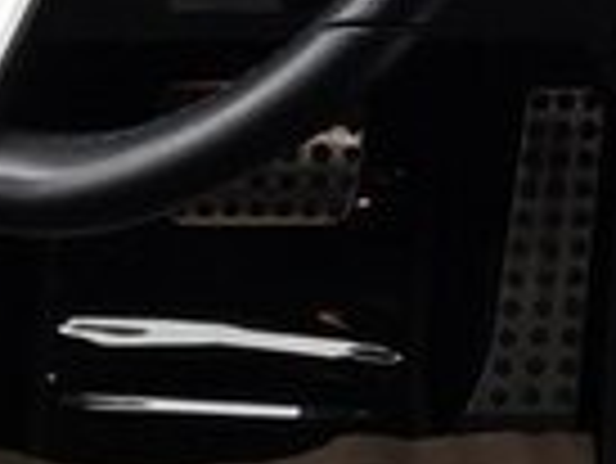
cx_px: 908
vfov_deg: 10.3
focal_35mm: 140
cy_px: -169
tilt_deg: -17.3
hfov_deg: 13.3
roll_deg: -2.0
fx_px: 2494
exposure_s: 1/50
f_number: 2.2
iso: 32
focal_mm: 4.15
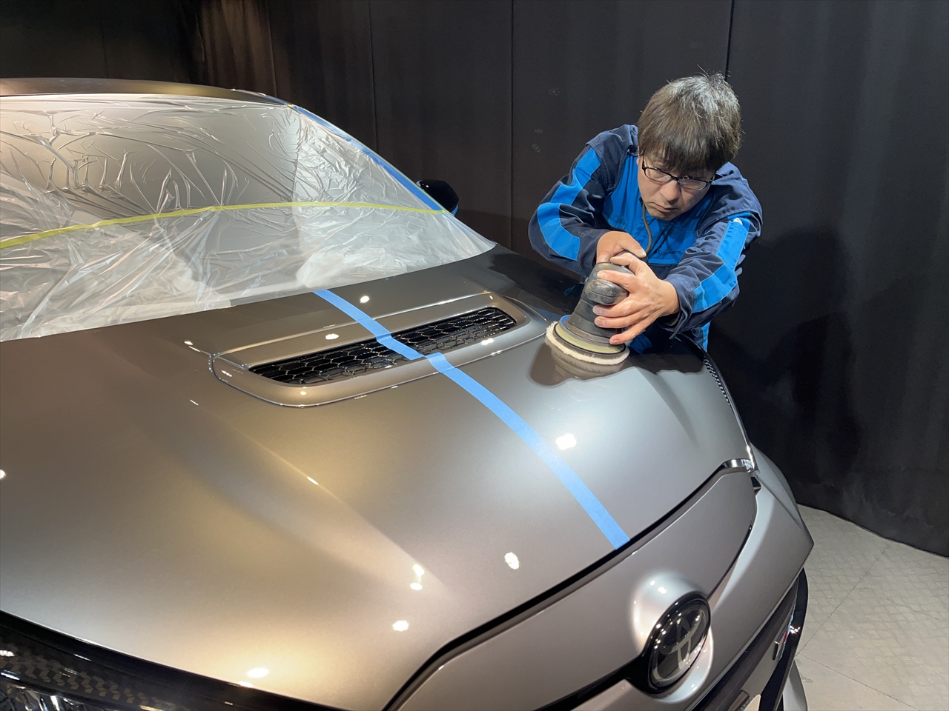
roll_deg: +1.4
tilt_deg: -18.5
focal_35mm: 26
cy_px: 356
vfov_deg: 53.1
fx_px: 713
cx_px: 474
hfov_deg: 67.3
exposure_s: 1/120
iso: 80
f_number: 1.6
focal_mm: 5.1
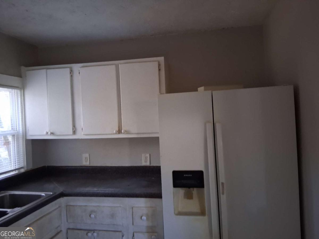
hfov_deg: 67.3
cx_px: 160
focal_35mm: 26
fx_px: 240
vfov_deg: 53.1
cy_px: 120
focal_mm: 3.98
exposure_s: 1/30
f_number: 1.8
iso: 400
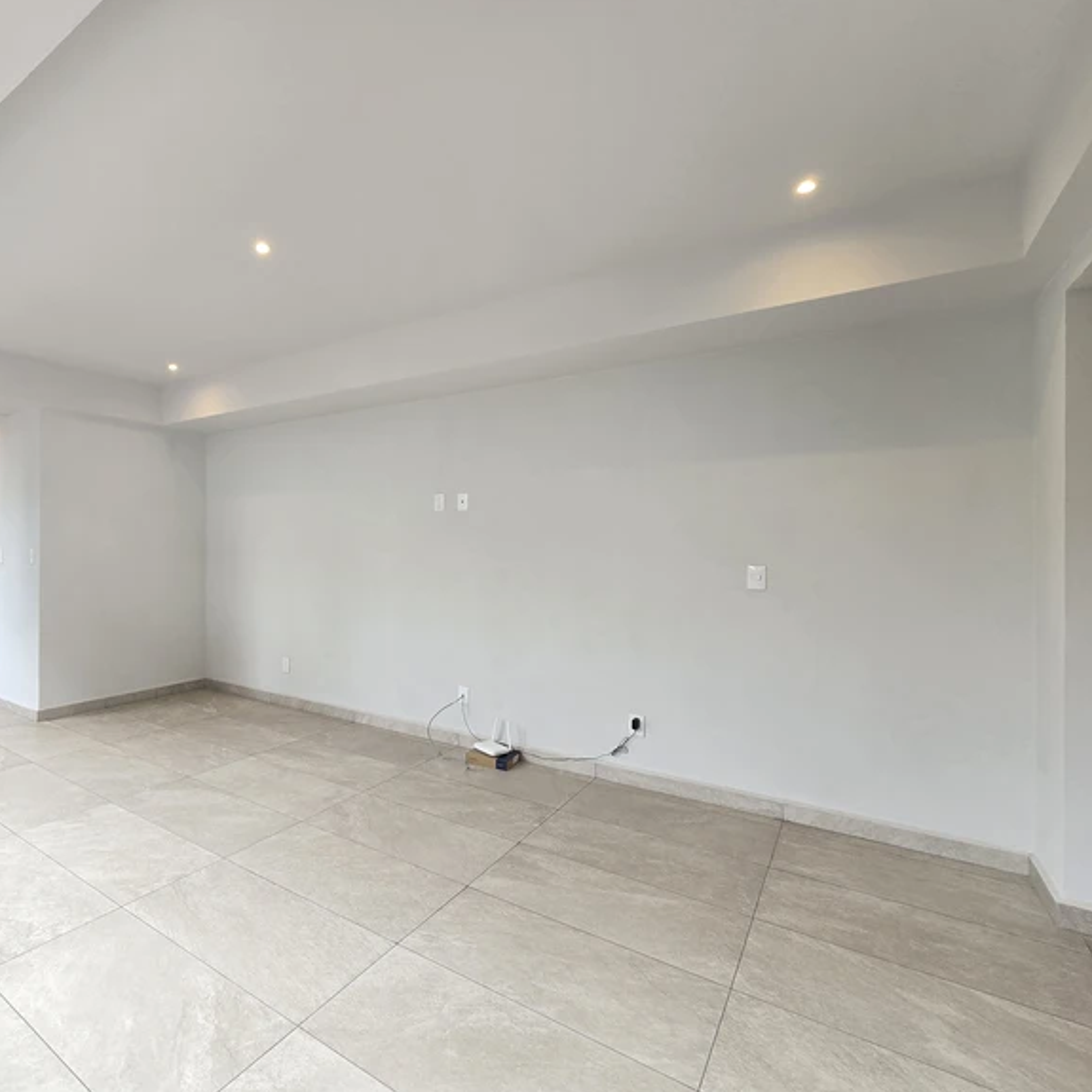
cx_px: 393
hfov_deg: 85.3
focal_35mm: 16
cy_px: 549
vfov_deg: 87.4
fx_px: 571
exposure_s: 1/120
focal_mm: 2.2
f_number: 2.2
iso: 64
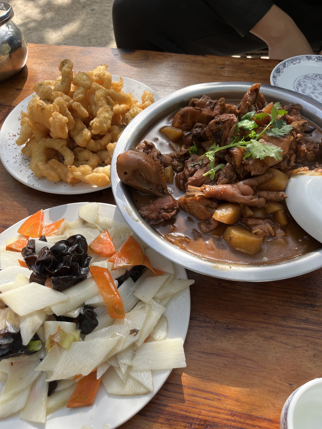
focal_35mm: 26
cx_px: 161
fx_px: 322
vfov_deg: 67.3
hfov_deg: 53.1
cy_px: 214
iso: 50
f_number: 1.6
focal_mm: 5.1
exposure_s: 1/680
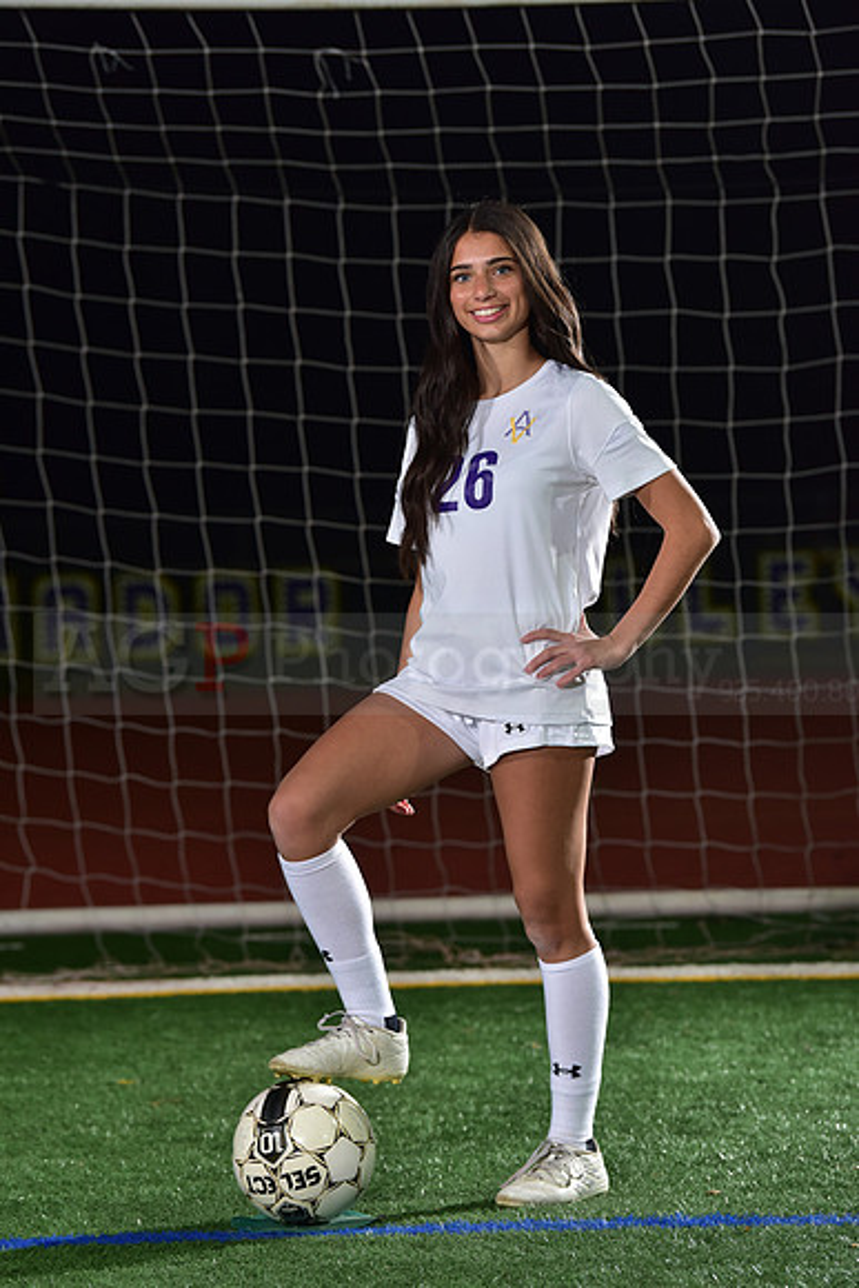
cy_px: 644
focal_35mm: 135
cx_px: 430
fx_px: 4829
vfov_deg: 15.2
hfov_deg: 10.2
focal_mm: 135
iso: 1000
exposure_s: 1/200
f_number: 5
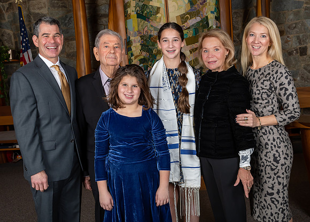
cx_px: 150
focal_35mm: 43
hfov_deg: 44.7
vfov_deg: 32.7
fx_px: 377
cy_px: 106
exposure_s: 1/250
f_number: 7.1
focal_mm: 26
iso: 400
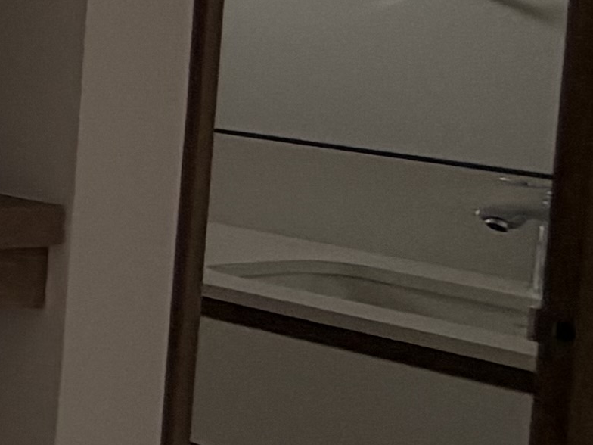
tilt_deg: -3.7
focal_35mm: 102
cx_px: -1306
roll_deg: +0.0
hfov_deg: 10.6
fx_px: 1747
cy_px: -6
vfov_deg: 14.3
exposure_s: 1/120
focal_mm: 2.22
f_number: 2.2
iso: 25
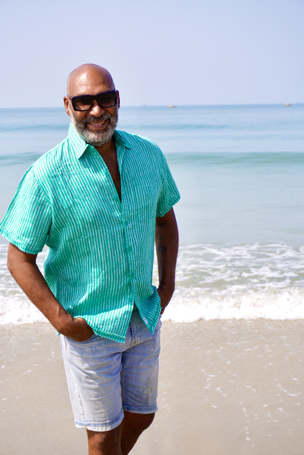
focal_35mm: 75
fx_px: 950
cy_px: 228
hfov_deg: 18.2
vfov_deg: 27.0
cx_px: 152
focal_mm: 50
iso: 100
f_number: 5.6
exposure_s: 1/500
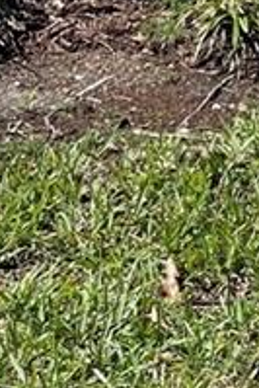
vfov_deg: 10.4
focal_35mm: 163
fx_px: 1756
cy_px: -622
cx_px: 820
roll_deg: -1.5
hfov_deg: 7.3
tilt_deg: +2.0
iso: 32
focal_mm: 5.1
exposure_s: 1/5128
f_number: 1.6
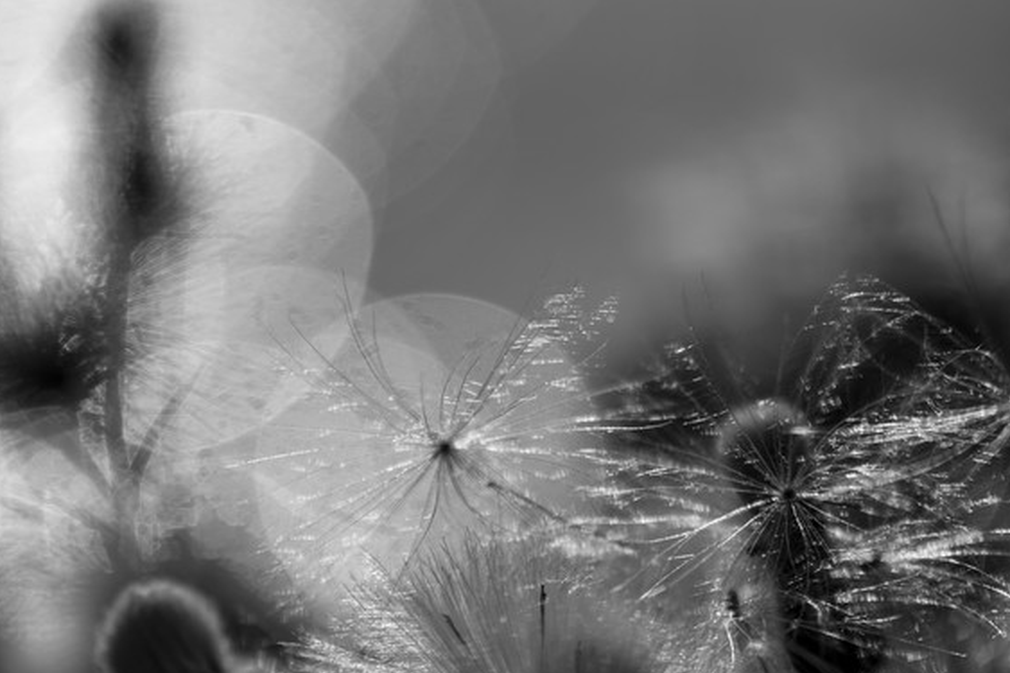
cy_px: 462
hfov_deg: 12.2
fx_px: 4712
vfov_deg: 8.2
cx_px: 509
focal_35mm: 168
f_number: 3.2
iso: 100
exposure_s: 1/4000
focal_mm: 105
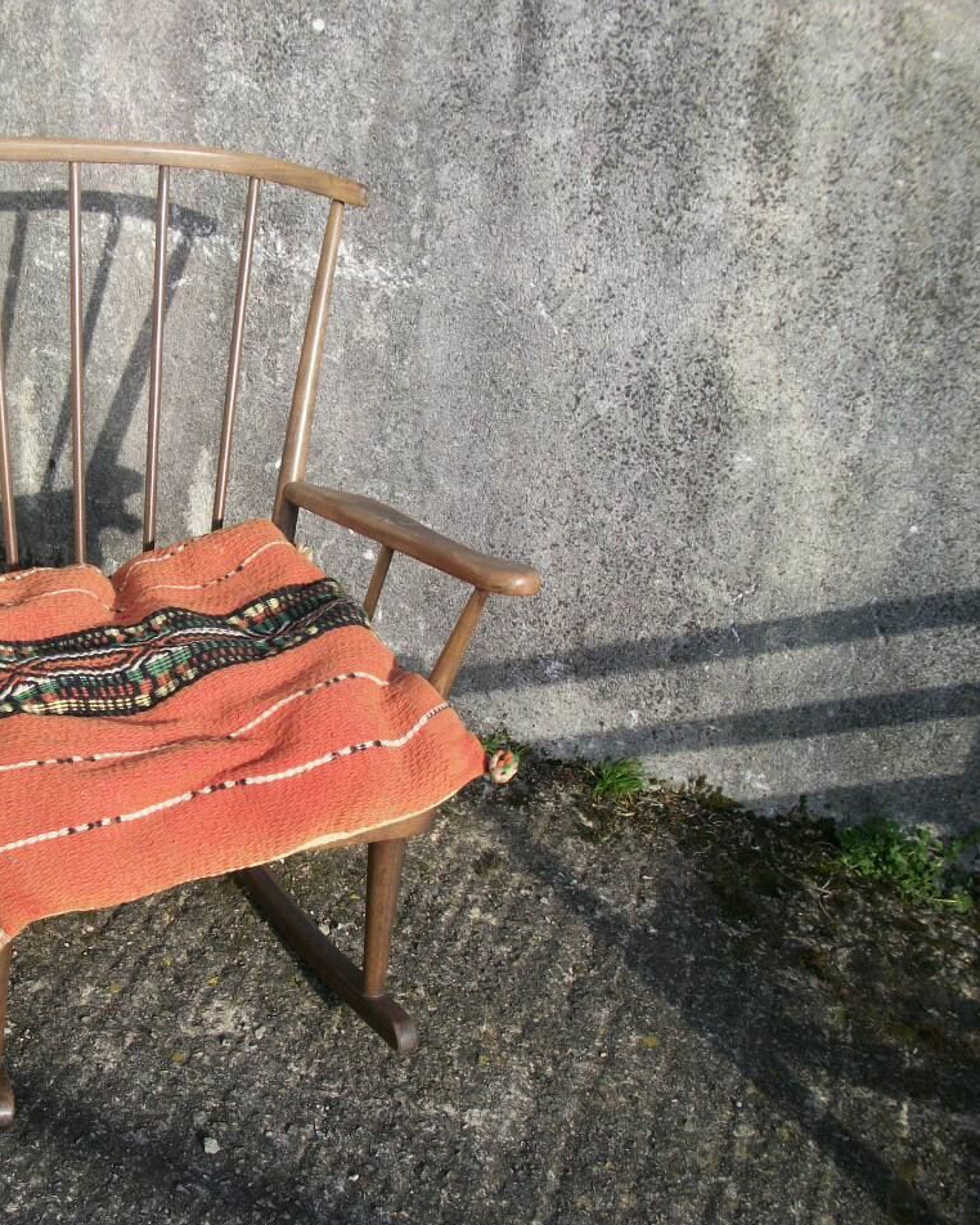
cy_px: 616
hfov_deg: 34.8
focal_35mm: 42
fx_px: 1522
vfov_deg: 43.8
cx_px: 224
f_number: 8.8
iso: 80
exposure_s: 1/80
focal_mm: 5.7
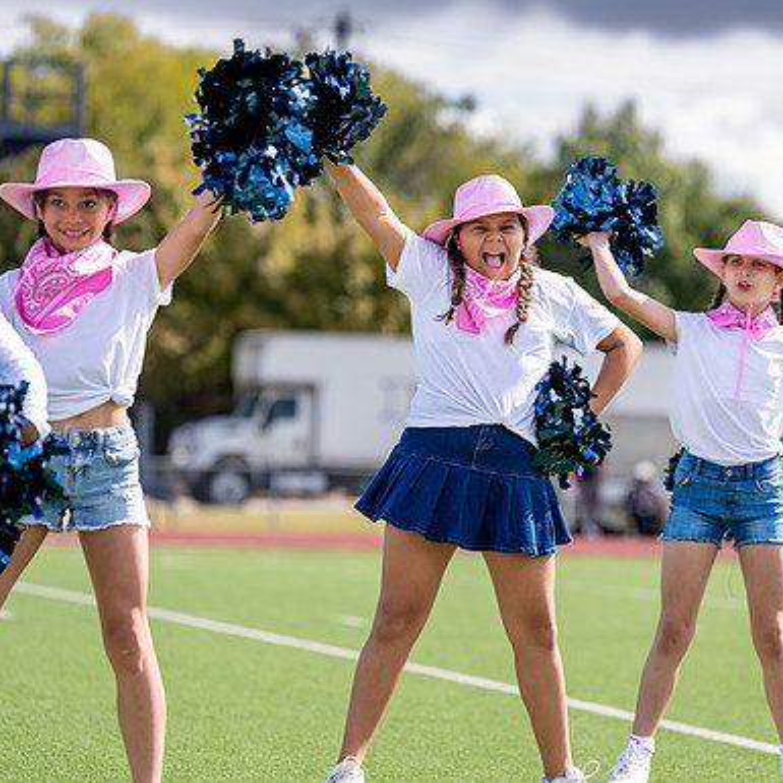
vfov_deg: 9.7
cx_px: 490
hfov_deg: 9.7
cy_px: 376
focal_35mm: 180
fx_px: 4606
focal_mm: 133
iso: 250
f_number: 2.8
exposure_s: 1/4000
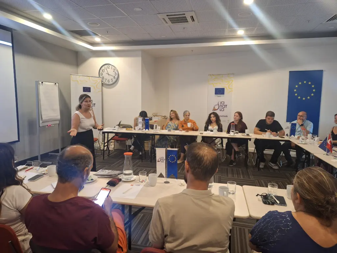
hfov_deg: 73.9
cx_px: 168
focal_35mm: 23
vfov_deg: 58.9
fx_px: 224
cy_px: 126
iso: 250
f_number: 1.8
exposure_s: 1/25
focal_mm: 5.54
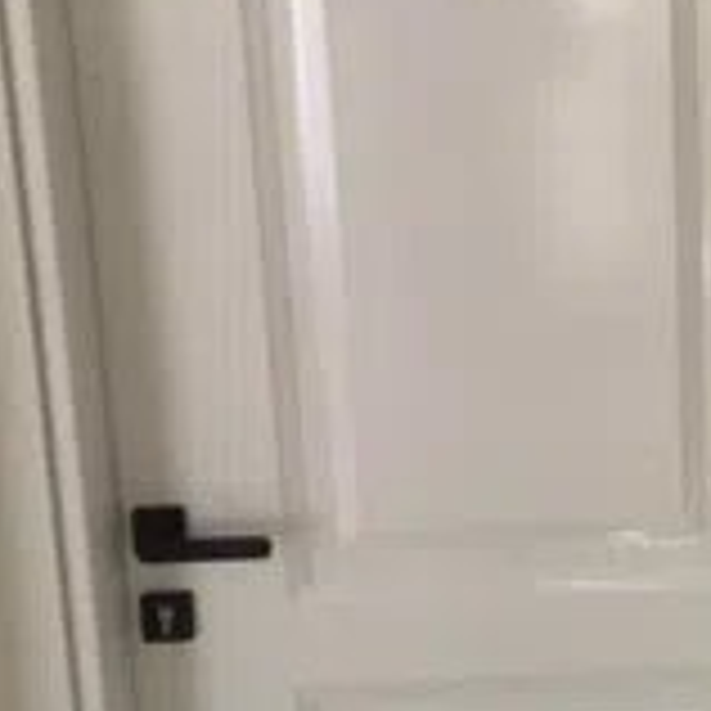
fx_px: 1510
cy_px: 189
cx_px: 526
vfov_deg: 26.2
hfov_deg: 26.2
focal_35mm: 65
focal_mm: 4.15
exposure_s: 1/17
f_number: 2.2
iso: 250
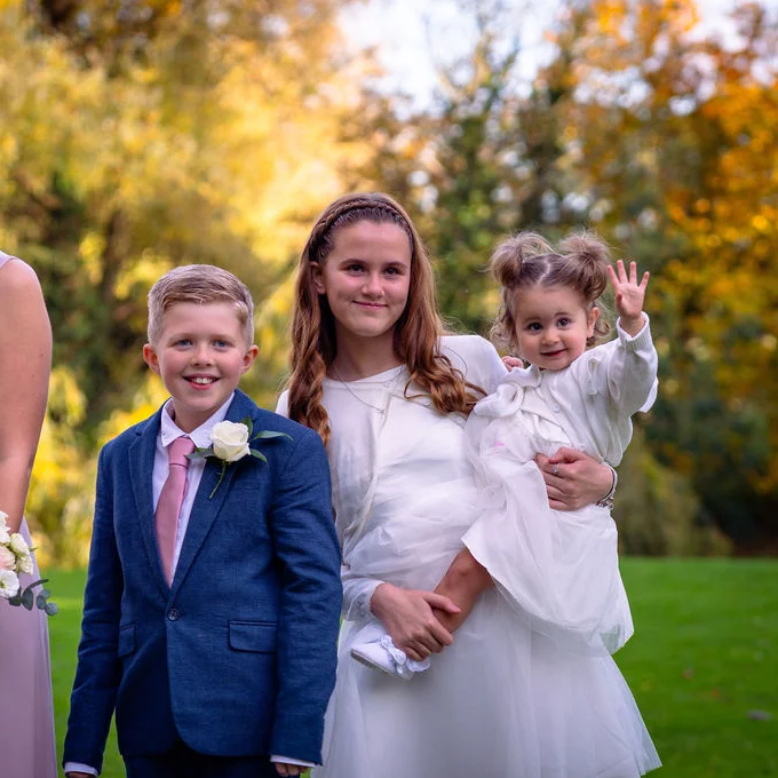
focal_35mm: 144
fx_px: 3662
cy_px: 427
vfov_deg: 12.1
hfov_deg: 12.1
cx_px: 436
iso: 100
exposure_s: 1/250
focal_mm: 75
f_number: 2.8
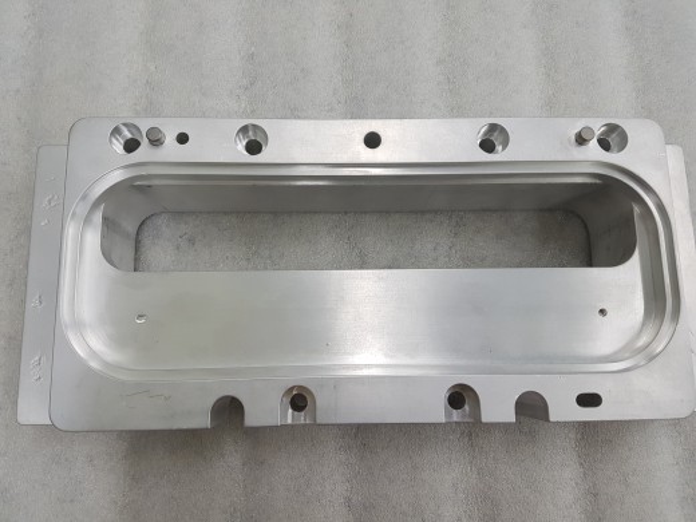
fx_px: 523
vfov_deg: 53.1
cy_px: 261
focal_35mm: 26
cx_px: 348
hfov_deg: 67.3
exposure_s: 1/60
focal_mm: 4.2
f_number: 1.7
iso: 100
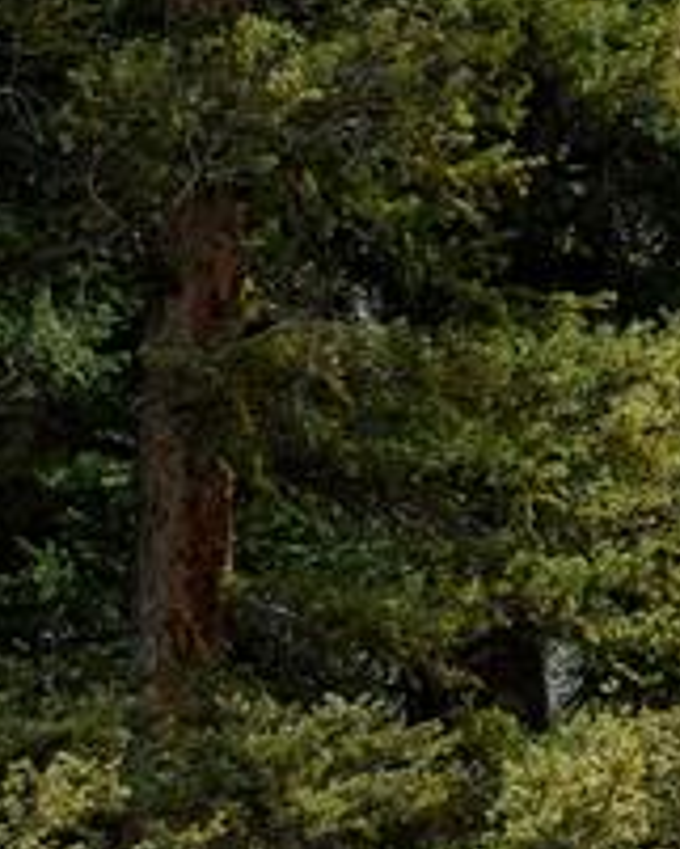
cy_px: -444
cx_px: 1886
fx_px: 9401
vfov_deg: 5.1
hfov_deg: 4.0
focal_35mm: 374
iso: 100
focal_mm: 50
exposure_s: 1/400
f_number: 5.6
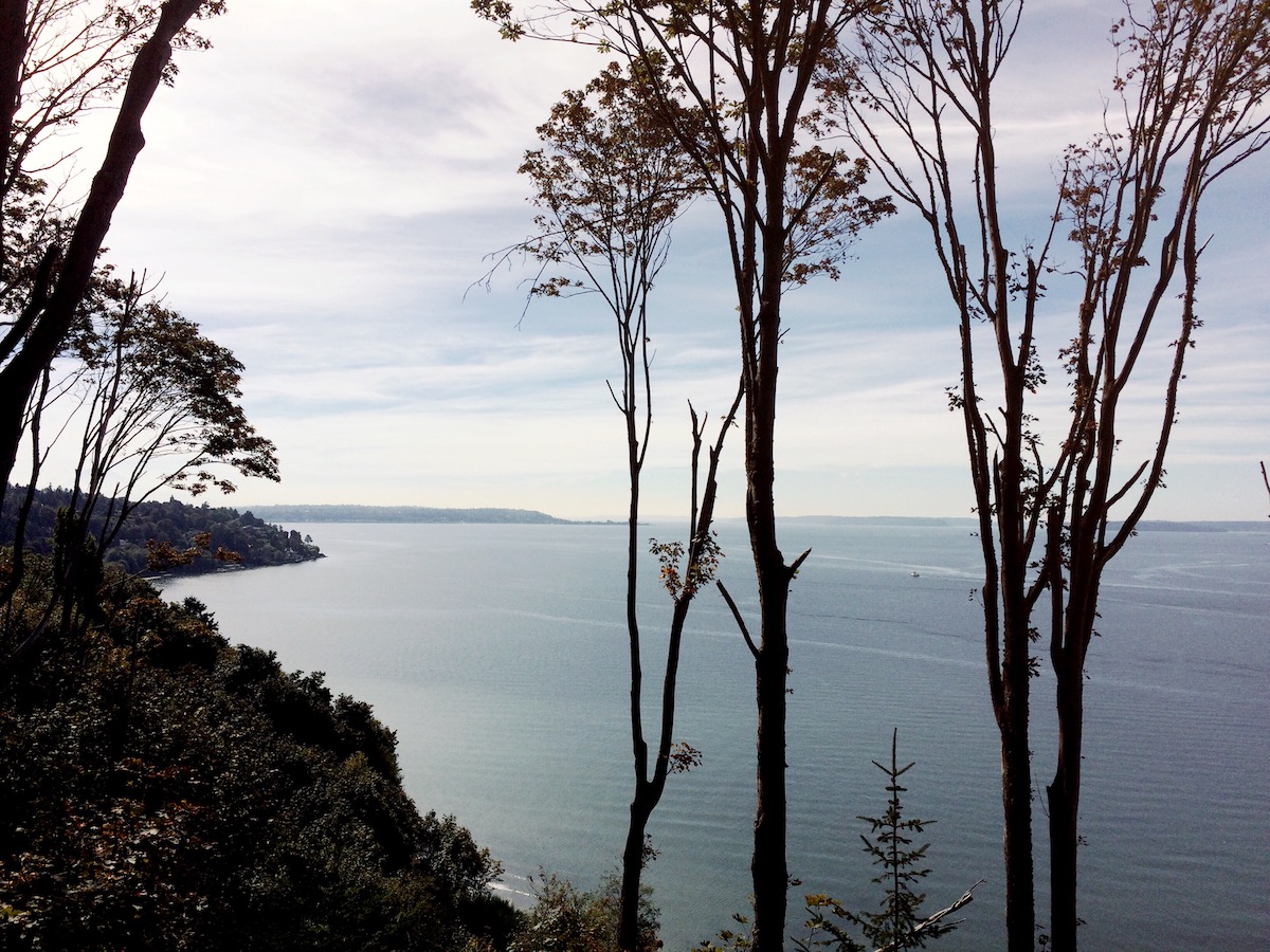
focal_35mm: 29
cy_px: 476
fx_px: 1064
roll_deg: -0.7
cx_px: 635
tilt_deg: +1.8
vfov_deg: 48.2
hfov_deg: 61.7
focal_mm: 4.15
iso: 32
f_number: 2.2
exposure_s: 1/4115
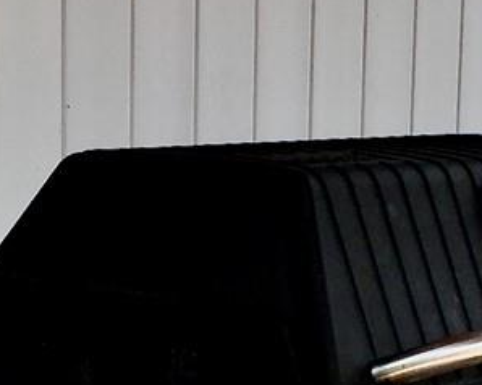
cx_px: 378
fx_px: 2167
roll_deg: -1.1
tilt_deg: -13.2
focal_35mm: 152
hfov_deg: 12.6
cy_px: 459
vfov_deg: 10.0
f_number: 2.2
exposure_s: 1/1014
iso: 32
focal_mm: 4.15
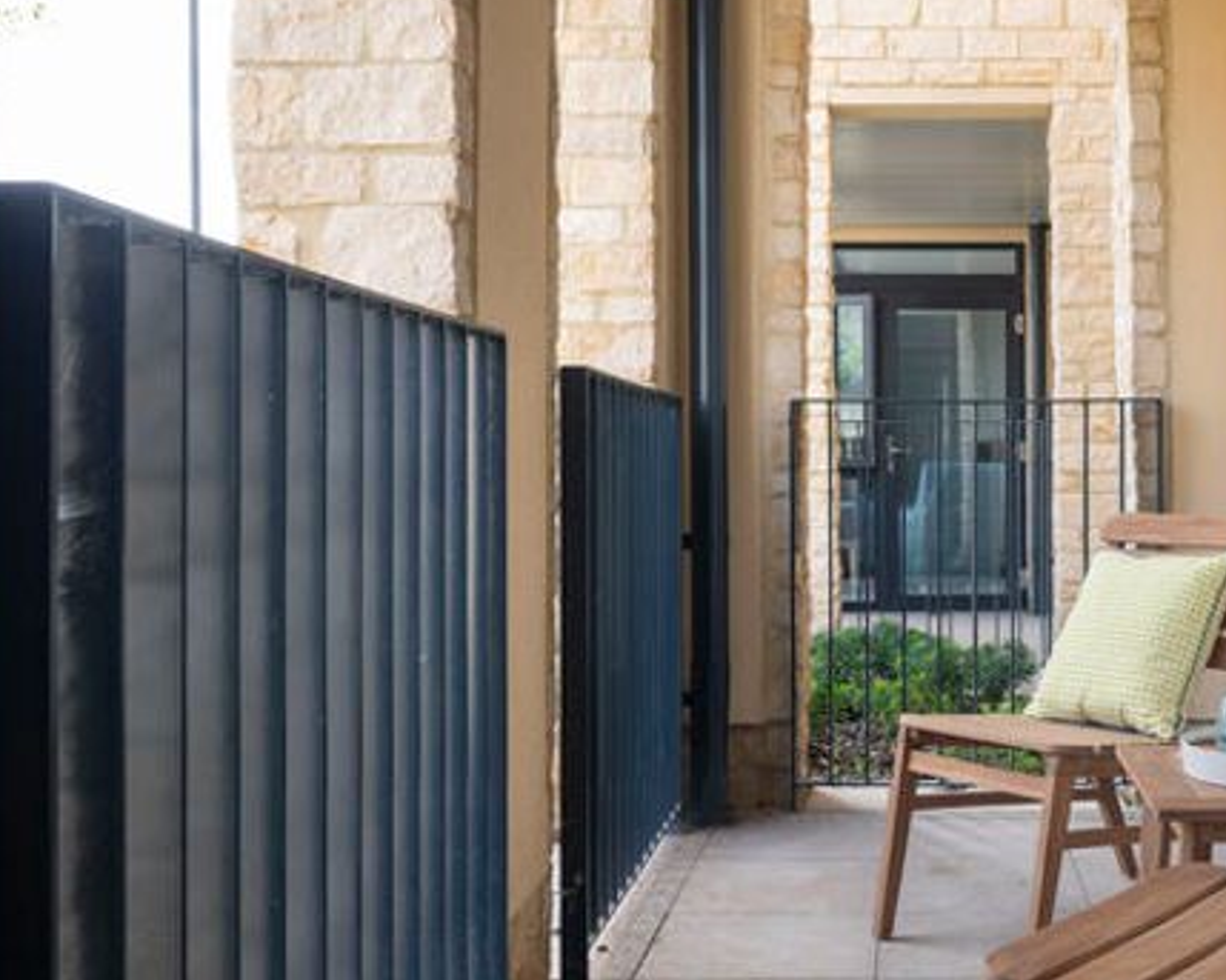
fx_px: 1451
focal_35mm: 40
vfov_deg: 36.6
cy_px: 709
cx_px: 920
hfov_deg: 44.3
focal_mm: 24
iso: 100
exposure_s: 1/10
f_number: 11
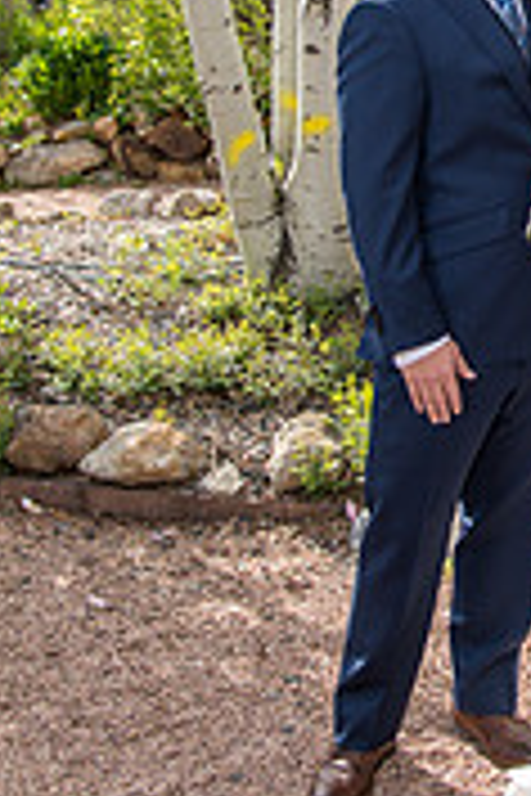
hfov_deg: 16.6
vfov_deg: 25.4
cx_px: 626
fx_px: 1748
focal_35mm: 79
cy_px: 202
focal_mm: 31
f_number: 5
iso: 80
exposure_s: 1/250
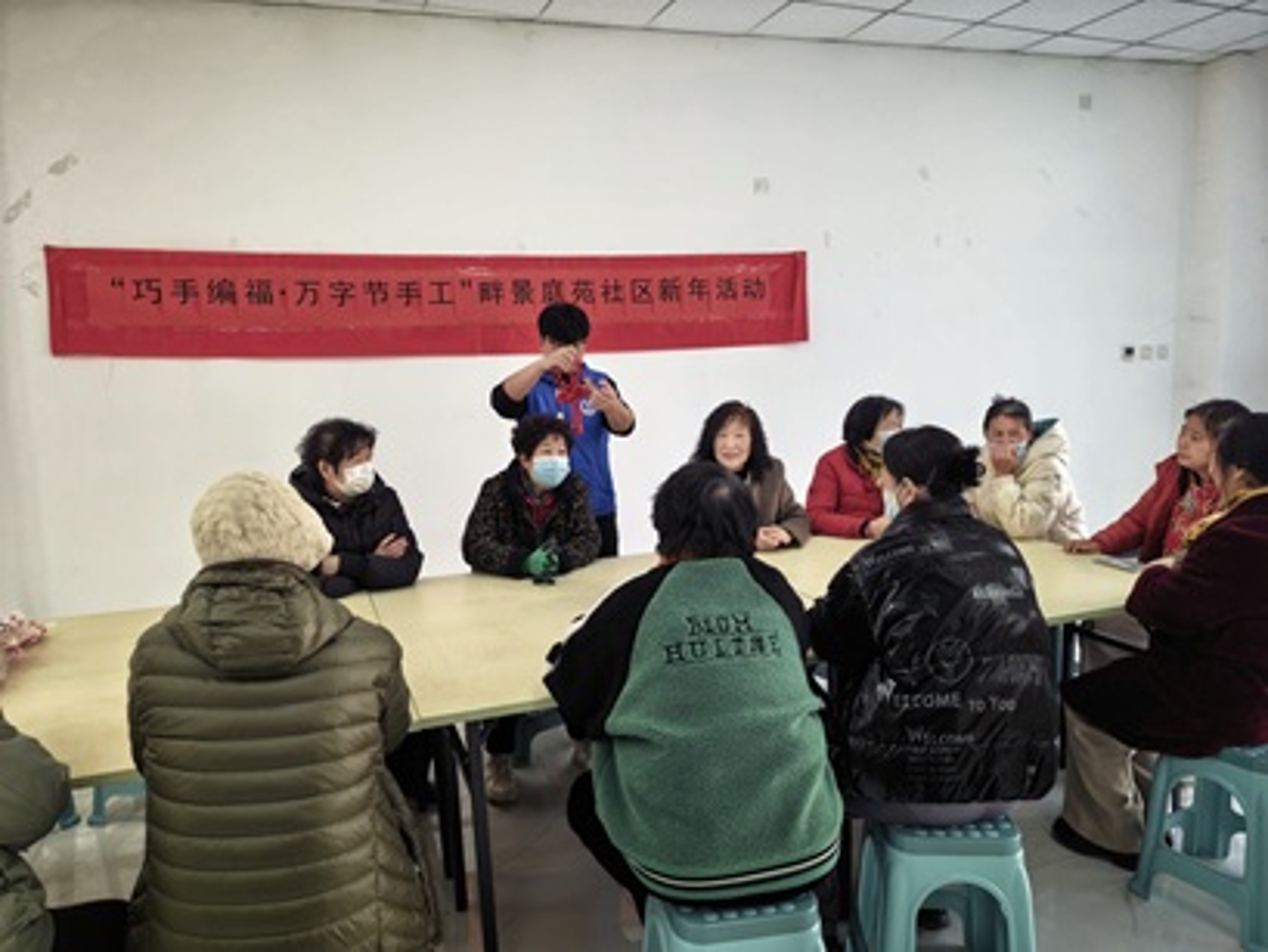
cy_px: 476
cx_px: 634
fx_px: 879
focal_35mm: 24
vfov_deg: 56.8
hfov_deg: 71.6
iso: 50
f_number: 1.4
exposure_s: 1/109
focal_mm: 6.98
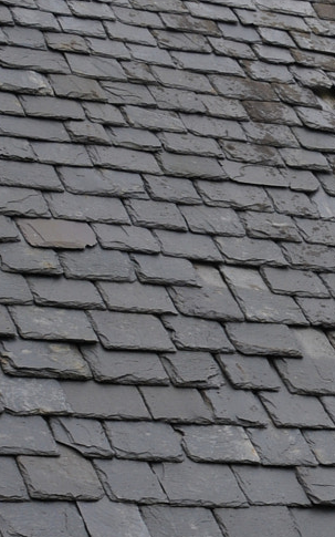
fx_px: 2060
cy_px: 490
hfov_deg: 9.0
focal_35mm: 141
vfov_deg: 14.7
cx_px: 531
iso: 200
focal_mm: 28
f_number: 11
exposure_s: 1/80
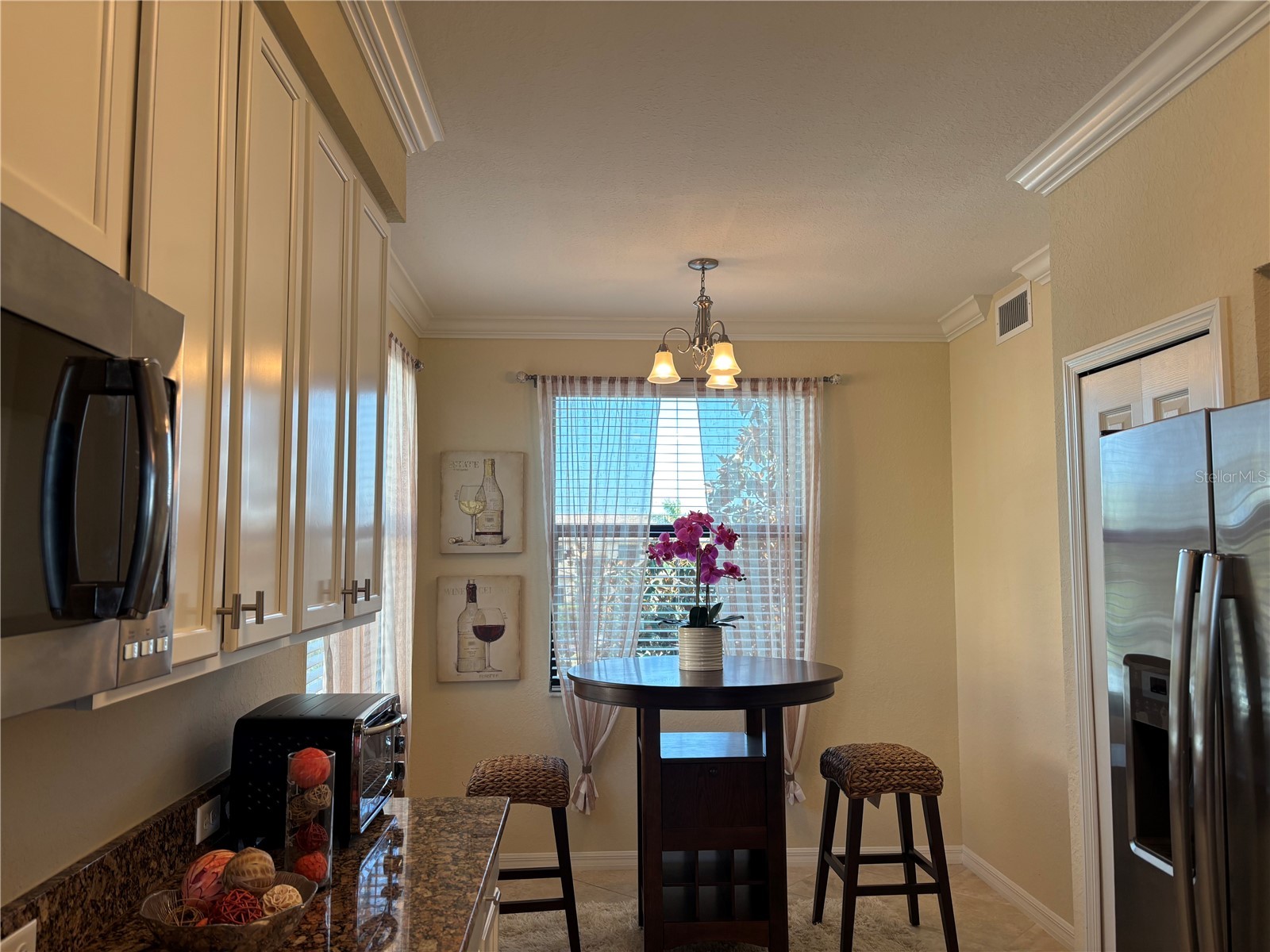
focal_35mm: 26
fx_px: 954
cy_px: 476
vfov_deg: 53.1
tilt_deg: +3.7
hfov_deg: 67.3
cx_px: 635
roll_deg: -0.3
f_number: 1.6
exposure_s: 1/120
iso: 64
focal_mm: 5.96
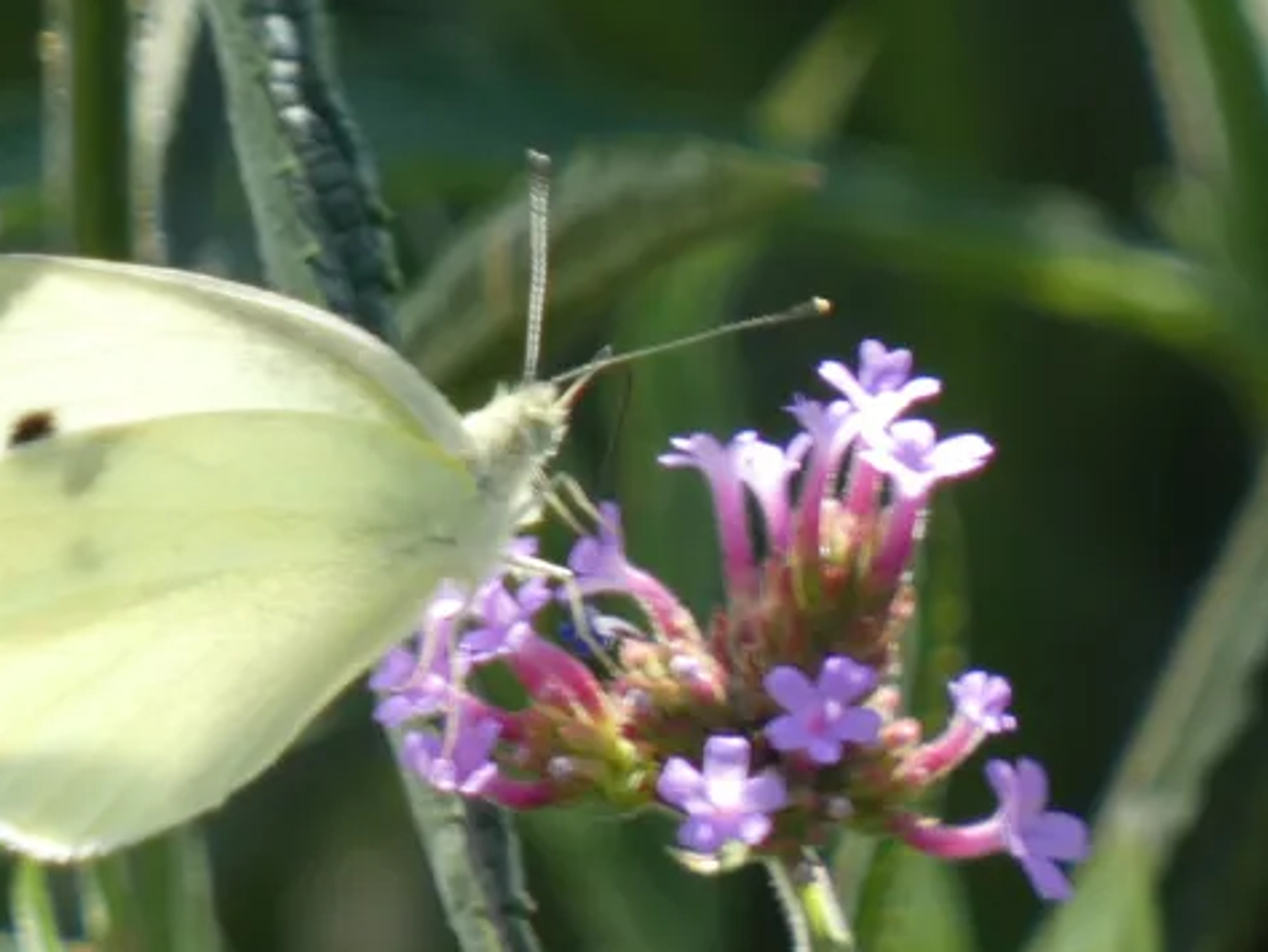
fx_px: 53691
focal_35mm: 1465
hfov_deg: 1.4
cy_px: 578
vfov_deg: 1.0
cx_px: 455
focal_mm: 194.6
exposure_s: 1/125
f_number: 5.7
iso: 100
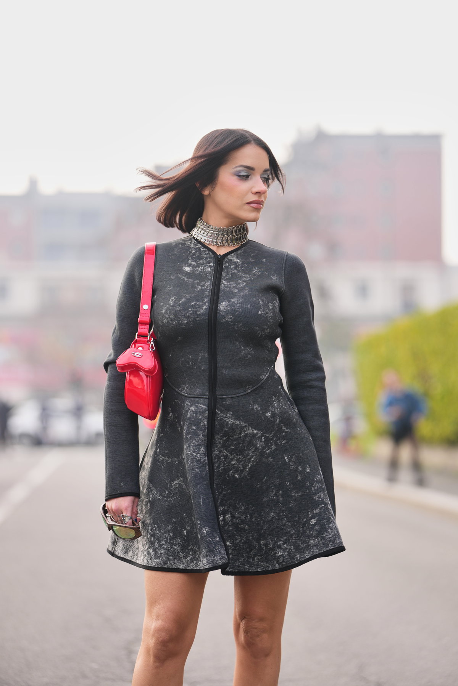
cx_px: 229
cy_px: 343
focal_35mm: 89
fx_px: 1698
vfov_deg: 22.9
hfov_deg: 15.4
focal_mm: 89
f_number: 2
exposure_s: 1/1000
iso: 160
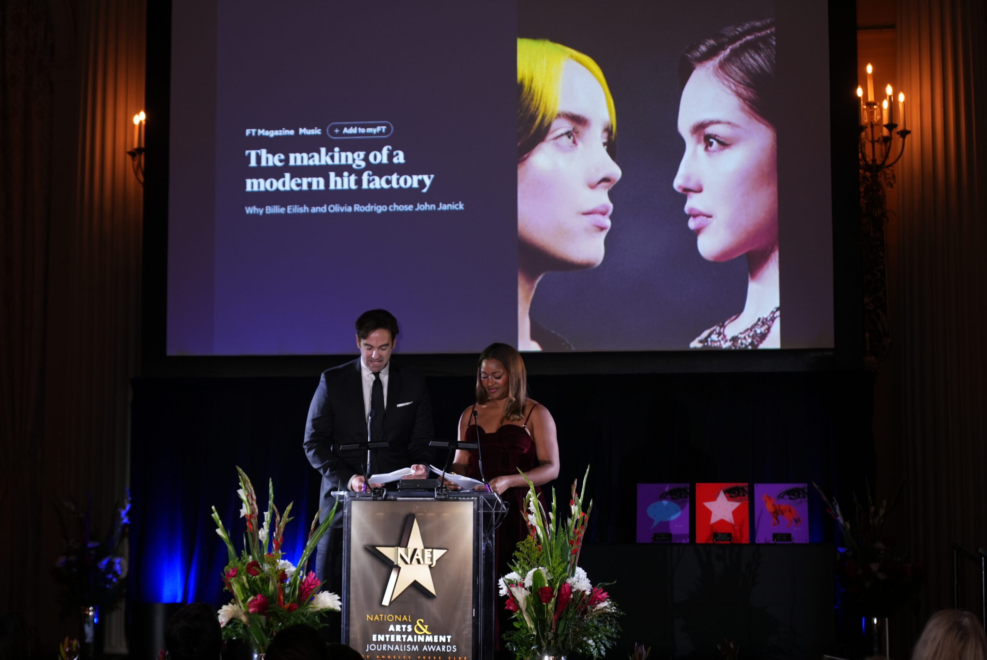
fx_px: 1619
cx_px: 494
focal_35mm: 59
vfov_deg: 23.0
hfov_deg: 33.9
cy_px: 330
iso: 800
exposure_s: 1/100
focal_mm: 59
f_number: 2.8
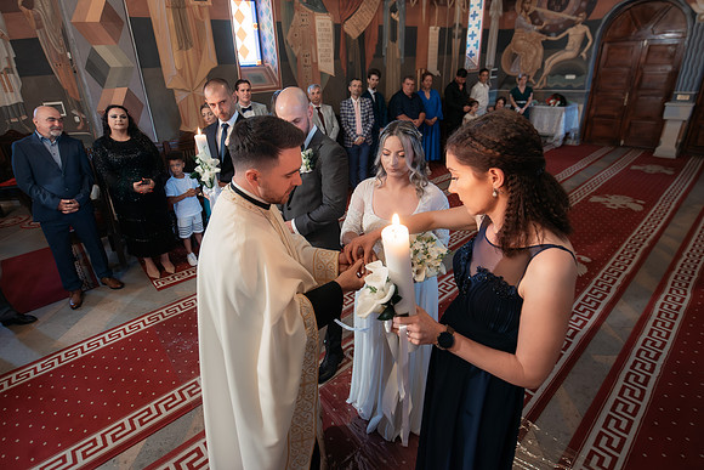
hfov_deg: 91.7
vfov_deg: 69.1
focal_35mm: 17
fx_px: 340
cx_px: 319
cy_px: 217
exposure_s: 1/125
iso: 1600
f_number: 2.8
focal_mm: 15
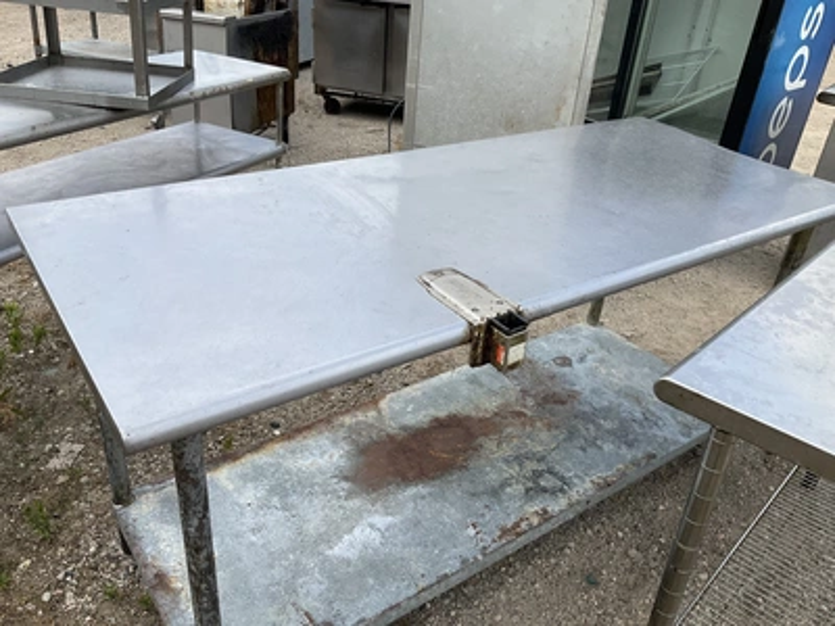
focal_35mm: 29
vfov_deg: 48.2
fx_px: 700
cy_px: 313
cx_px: 418
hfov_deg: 61.7
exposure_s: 1/1055
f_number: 1.8
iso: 25
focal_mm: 3
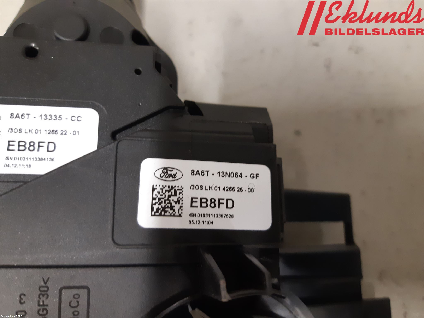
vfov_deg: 53.1
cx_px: 212
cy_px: 159
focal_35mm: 26
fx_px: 318
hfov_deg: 67.3
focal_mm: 3.93
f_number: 1.7
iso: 200
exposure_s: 1/33
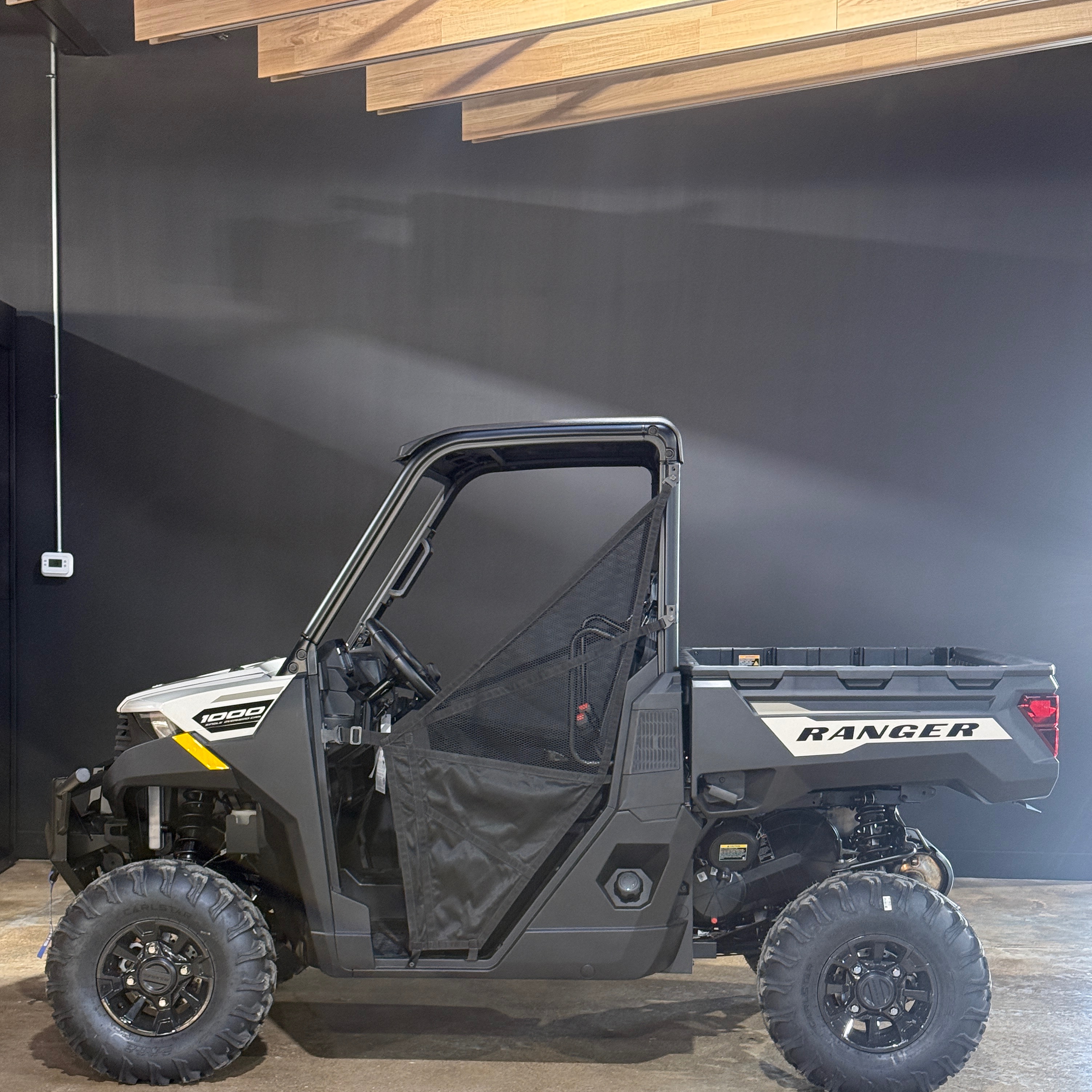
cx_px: 544
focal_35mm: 57
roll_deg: -1.6
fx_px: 2034
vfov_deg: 29.9
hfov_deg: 30.0
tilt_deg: -3.7
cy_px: 701
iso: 250
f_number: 1.78
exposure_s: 1/60
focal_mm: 6.76
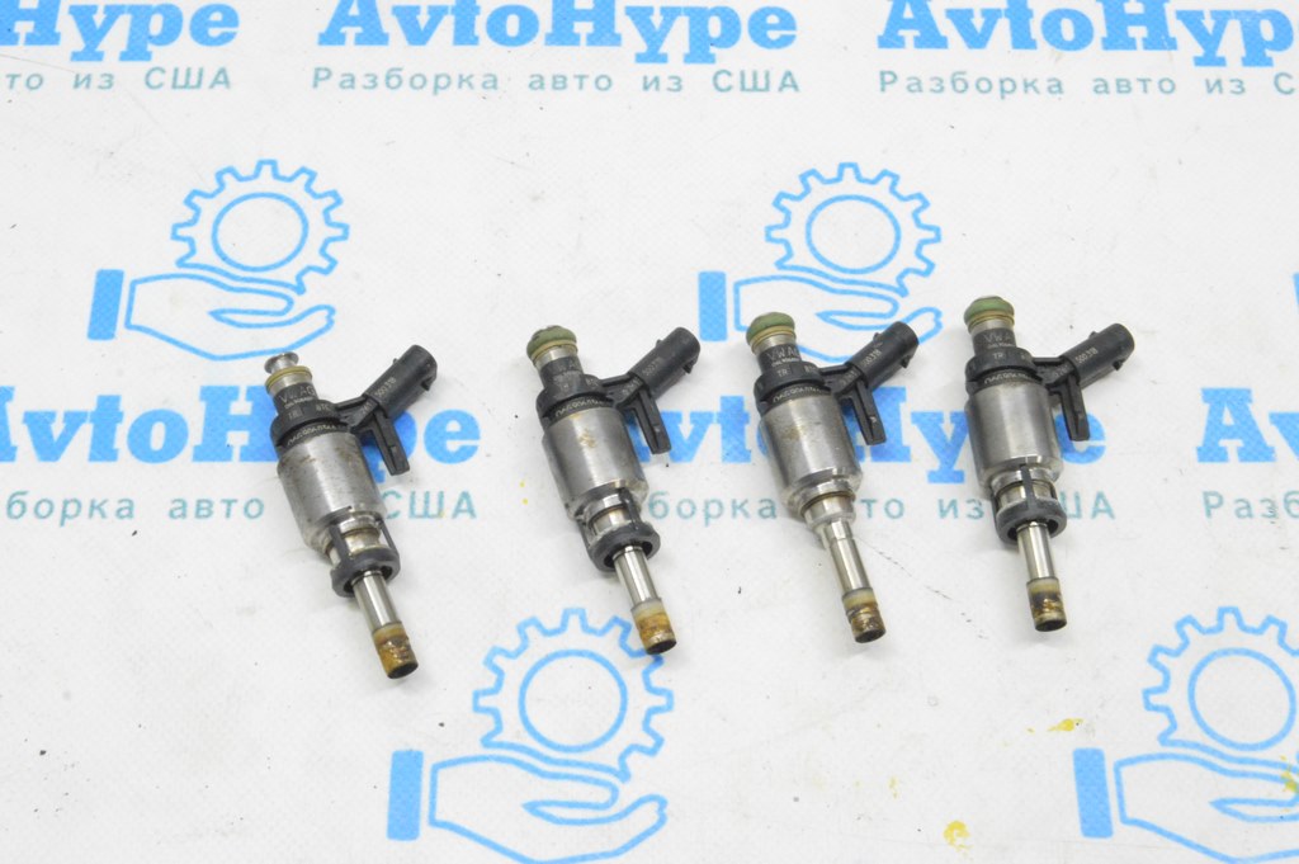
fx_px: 1893
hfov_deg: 37.9
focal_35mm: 52
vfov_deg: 25.7
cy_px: 432
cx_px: 650
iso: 6400
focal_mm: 35
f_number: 20
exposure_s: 1/15
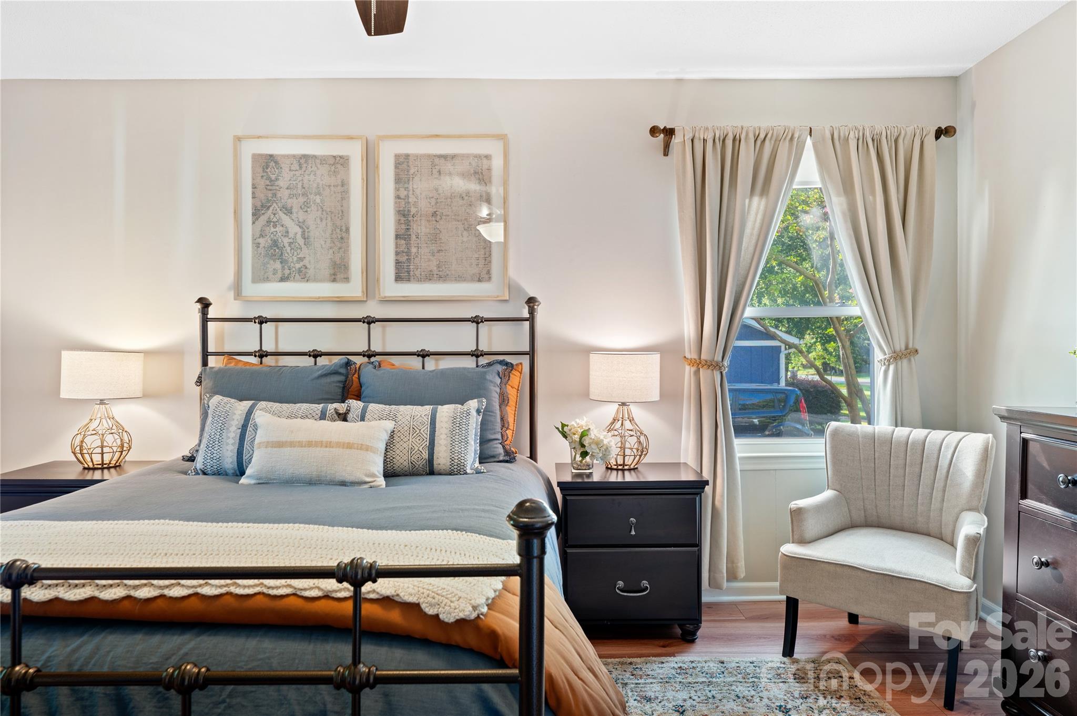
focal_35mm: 22
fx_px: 658
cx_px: 538
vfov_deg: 57.1
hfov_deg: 78.6
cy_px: 358
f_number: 8
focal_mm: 22
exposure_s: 4
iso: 200
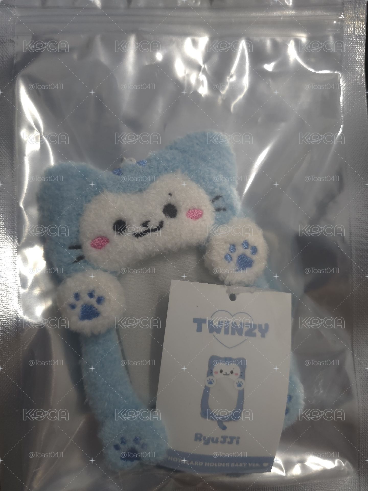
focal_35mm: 23
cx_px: 184
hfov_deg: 58.9
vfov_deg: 73.9
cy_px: 246
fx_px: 326
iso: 160
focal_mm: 6.3
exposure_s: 1/51
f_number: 1.7
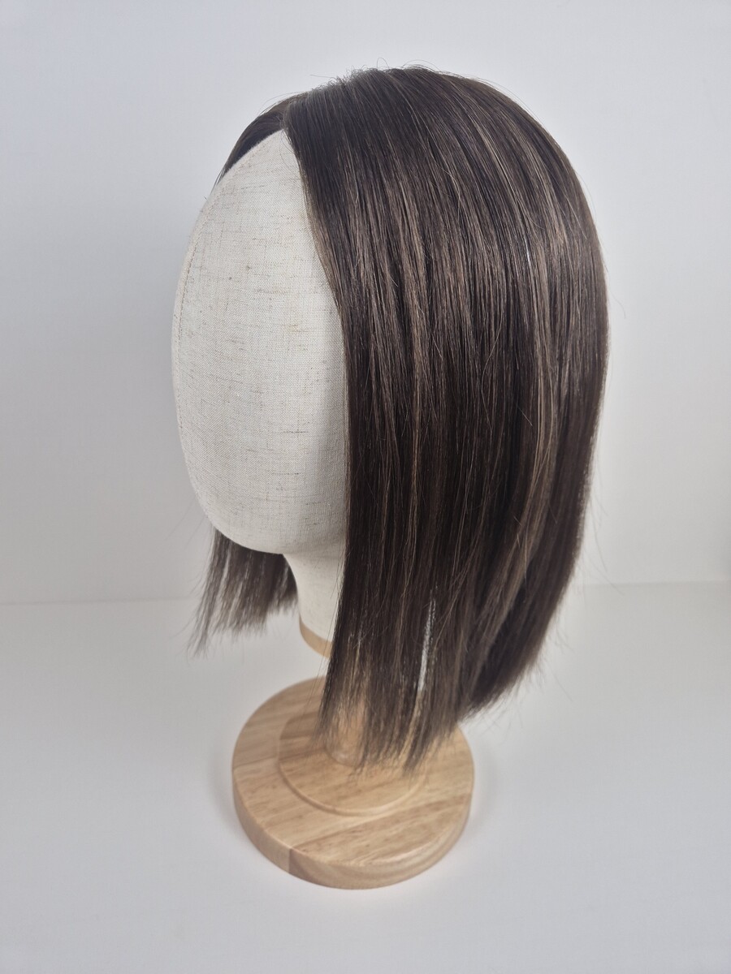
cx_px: 366
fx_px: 648
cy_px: 487
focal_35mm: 23
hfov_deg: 58.9
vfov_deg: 73.9
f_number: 1.8
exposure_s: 1/180
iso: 80
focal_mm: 5.4
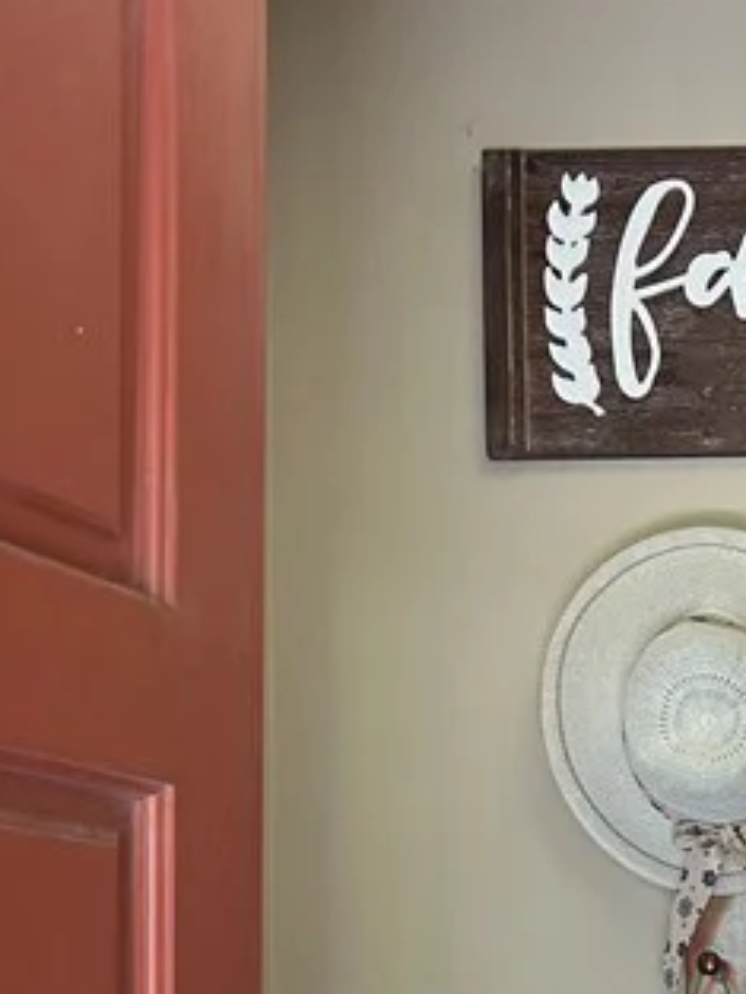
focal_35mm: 85
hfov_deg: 16.5
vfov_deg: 21.6
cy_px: 1137
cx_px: 943
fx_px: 2441
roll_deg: +0.7
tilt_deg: -1.1
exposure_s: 1/120
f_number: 1.5
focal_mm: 5.7
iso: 100
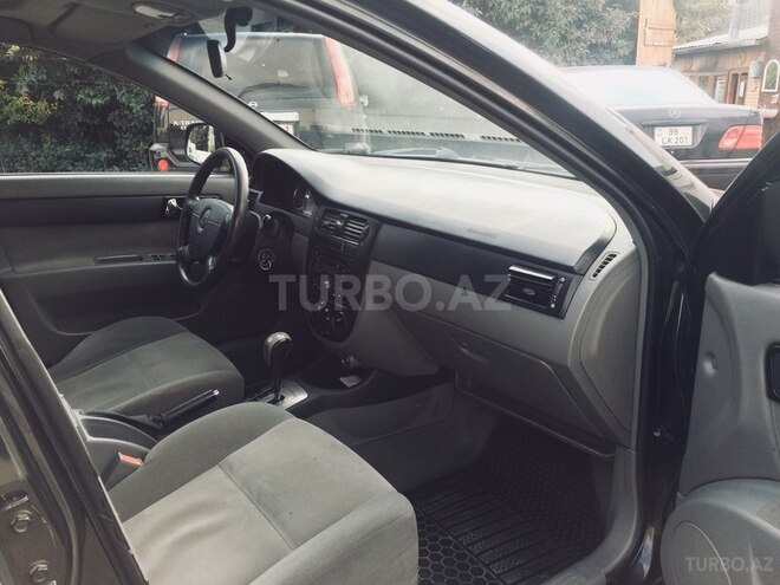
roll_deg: -0.3
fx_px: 653
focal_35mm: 29
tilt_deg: -18.9
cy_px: 292
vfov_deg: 48.2
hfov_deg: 61.7
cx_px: 390
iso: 32
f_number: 2.2
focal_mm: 4.15
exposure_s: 1/117
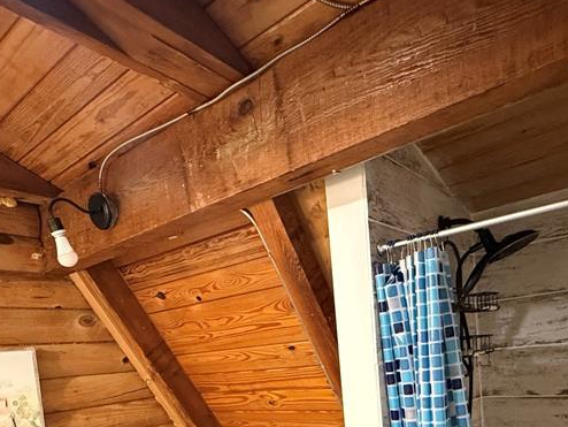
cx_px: 285
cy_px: 399
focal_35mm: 29
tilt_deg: -4.5
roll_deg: +5.5
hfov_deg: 61.6
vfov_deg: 43.3
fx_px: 476
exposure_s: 1/60
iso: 1000
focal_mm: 2.22
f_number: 2.2
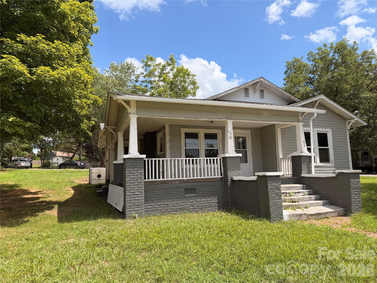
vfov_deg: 56.8
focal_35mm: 24
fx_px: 261
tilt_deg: +6.6
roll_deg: +1.9
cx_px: 188
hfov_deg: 71.6
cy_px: 142
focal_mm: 6.76
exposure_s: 1/3279
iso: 80
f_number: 1.78
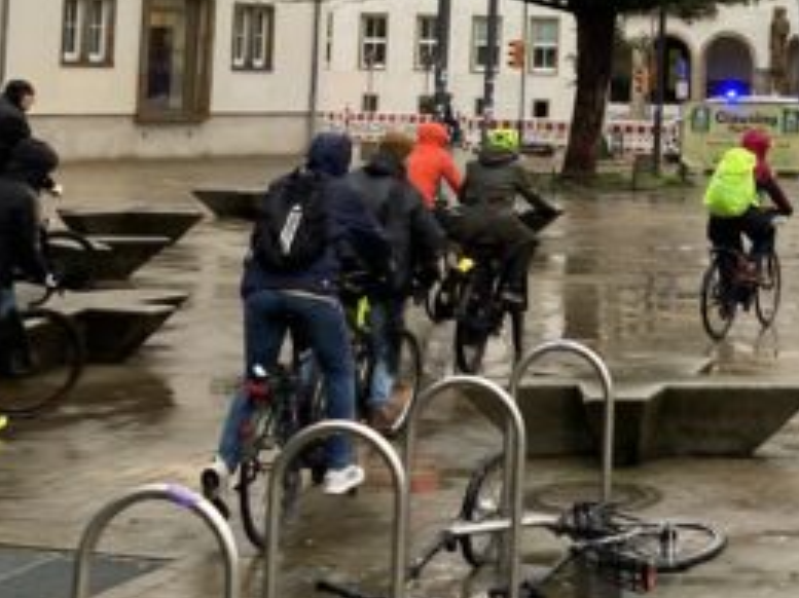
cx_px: 953
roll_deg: -1.4
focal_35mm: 83
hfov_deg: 21.9
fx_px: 1915
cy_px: -25
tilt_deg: +3.0
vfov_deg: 17.3
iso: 50
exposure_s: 1/121
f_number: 1.8
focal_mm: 3.99
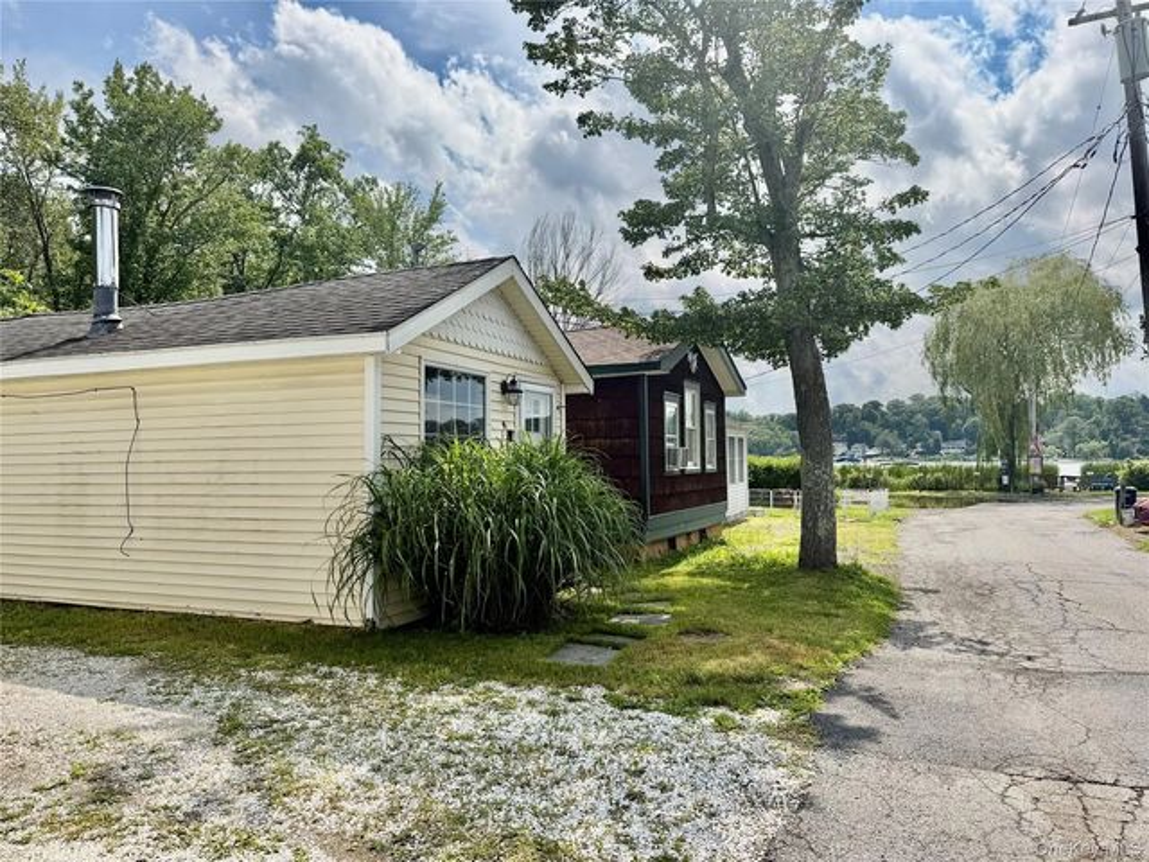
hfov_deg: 71.6
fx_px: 797
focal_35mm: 24
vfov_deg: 56.8
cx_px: 574
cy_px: 431
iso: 100
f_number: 1.78
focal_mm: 6.76
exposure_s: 1/10309
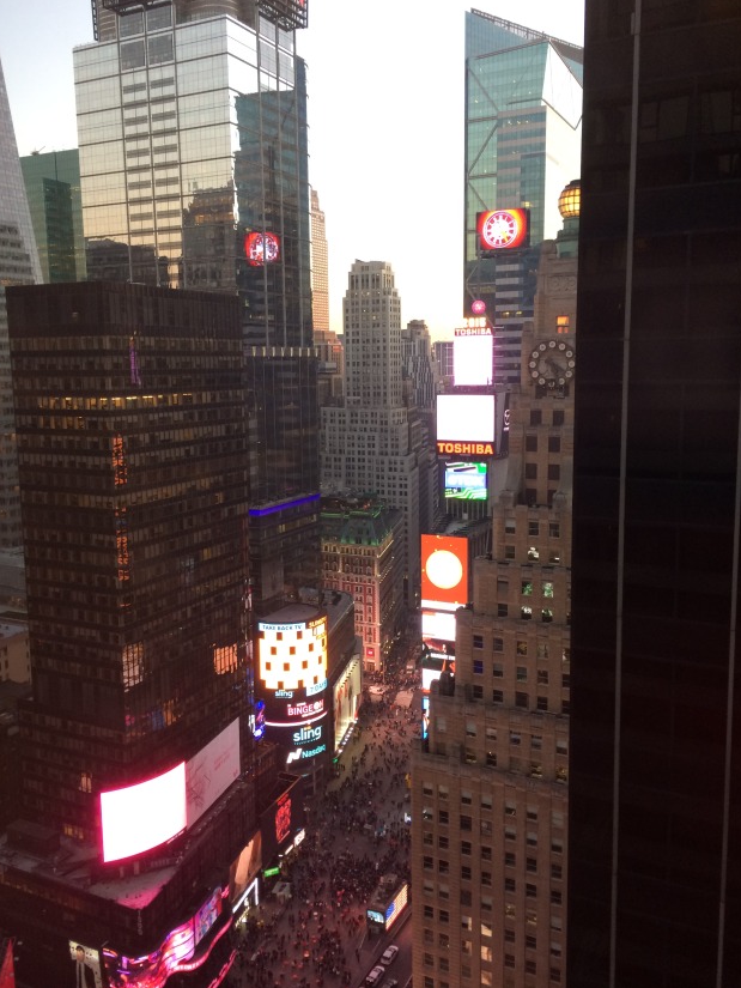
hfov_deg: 46.8
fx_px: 856
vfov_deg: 59.9
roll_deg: +1.5
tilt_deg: -8.9
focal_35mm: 30
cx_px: 364
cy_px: 480
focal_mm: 4.15
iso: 64
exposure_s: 1/30
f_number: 2.2
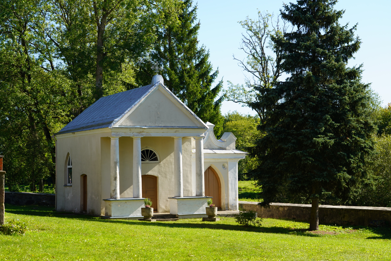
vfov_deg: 20.0
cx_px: 193
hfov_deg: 29.7
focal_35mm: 68
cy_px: 130
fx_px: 739
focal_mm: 67
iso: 100
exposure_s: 1/125
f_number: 7.1
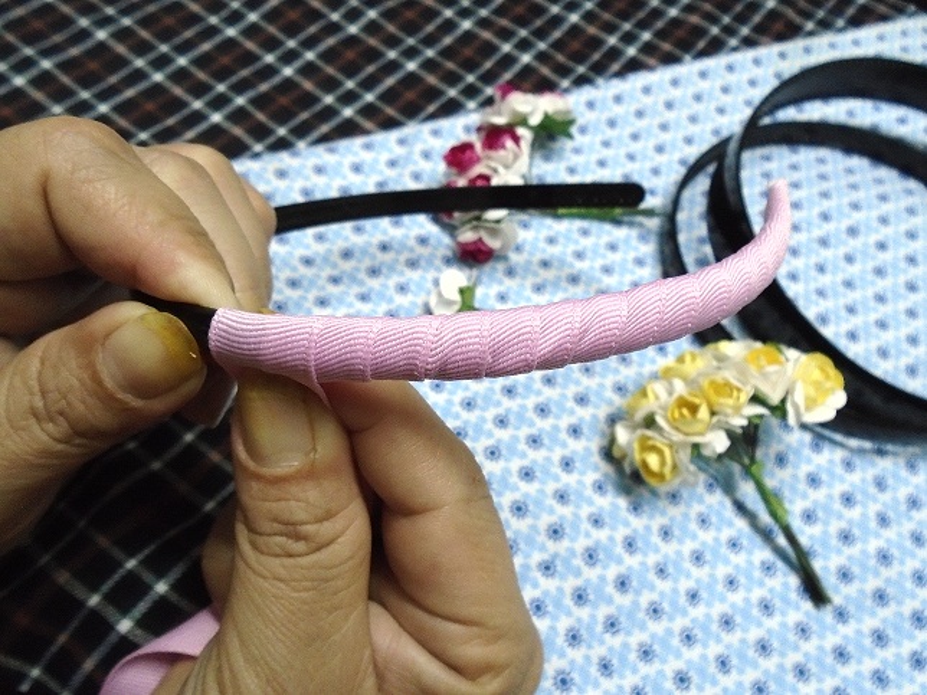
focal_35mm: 26
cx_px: 464
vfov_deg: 53.1
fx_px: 696
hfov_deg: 67.3
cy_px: 348
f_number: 3.2
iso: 400
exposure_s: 1/20
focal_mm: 4.6
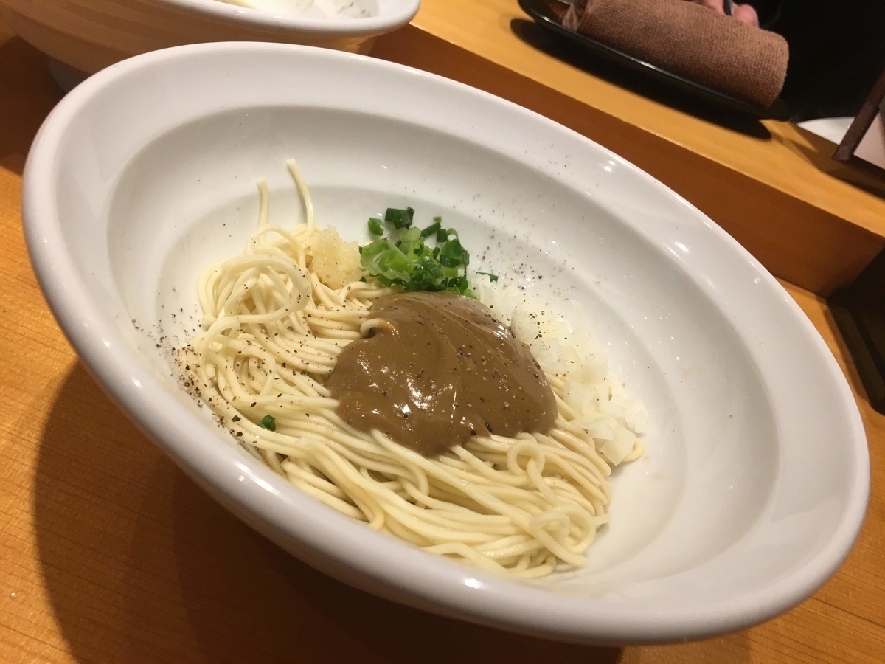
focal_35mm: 29
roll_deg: -25.2
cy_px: 332
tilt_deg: -34.3
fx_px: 741
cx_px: 442
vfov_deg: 48.2
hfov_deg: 61.7
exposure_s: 1/30
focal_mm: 4.15
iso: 40
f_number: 2.2
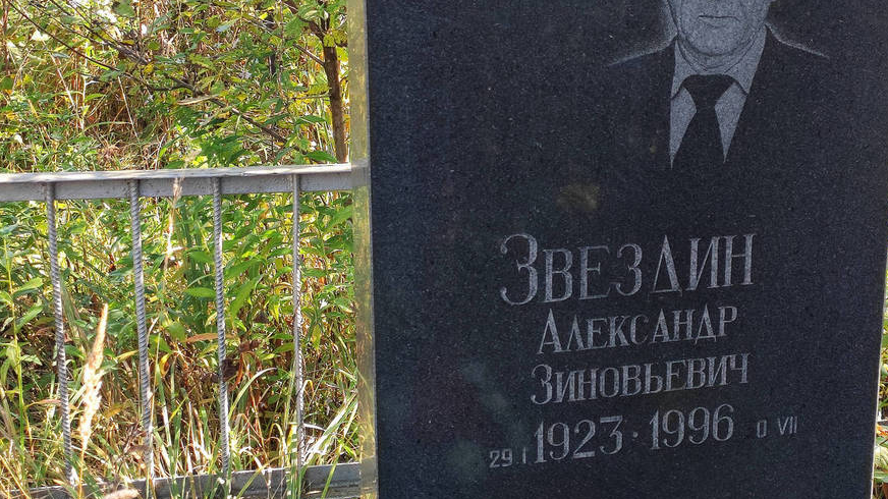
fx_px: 753
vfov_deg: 36.6
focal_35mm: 32
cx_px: 511
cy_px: 211
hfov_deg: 60.7
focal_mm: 4.7
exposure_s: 1/100
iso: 77
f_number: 1.79
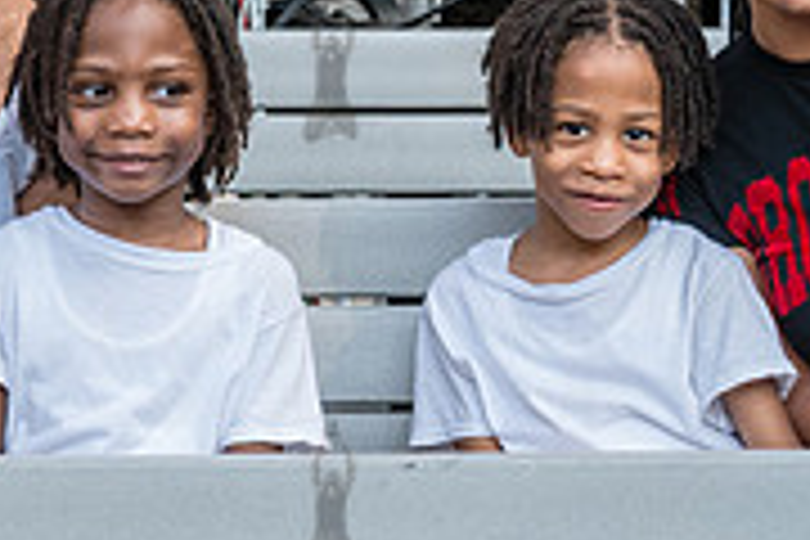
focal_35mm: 180
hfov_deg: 11.4
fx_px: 4050
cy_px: 193
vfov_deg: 7.6
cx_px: 323
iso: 1000
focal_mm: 44
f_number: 4.5
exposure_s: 1/800
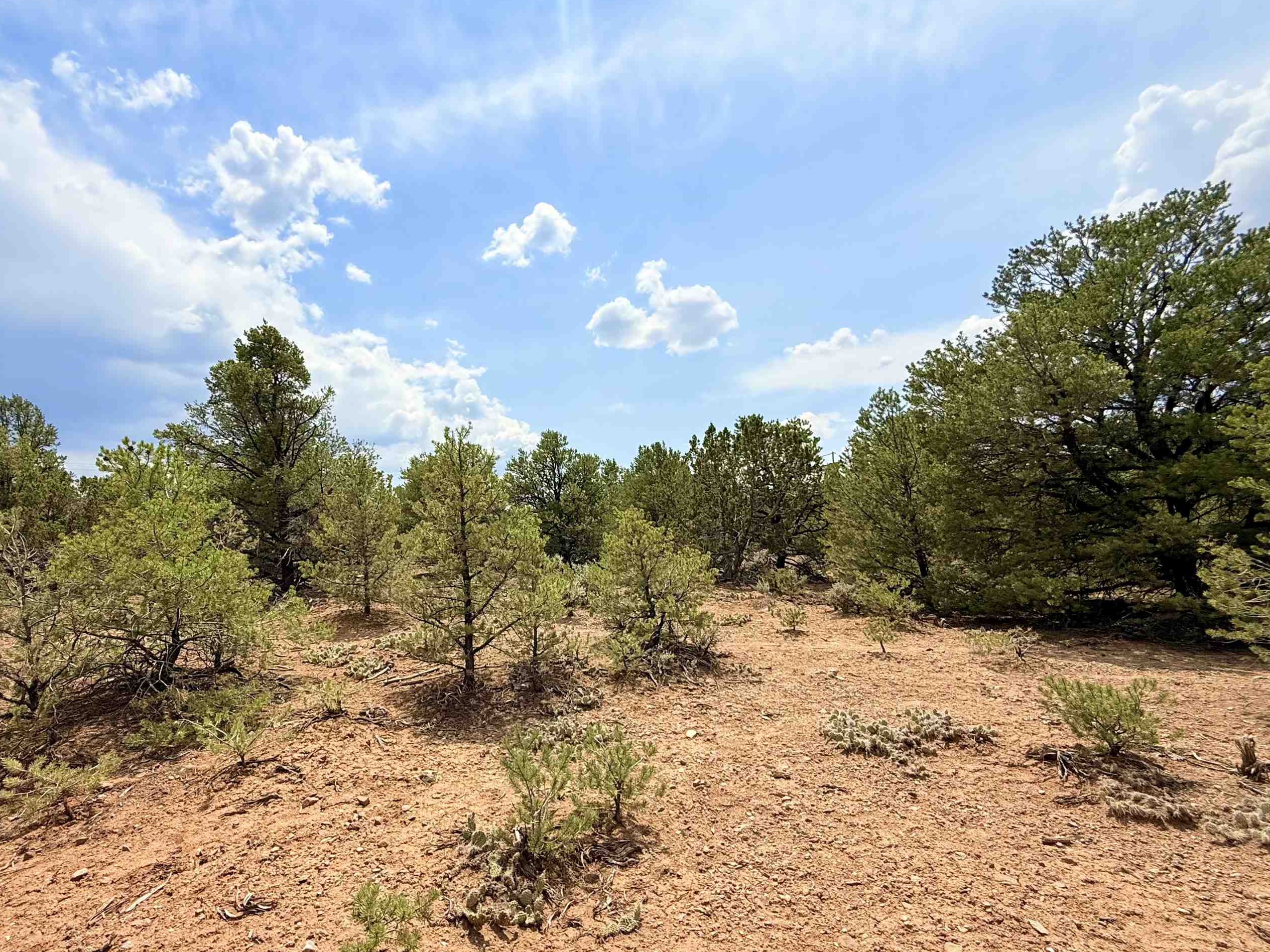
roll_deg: +3.1
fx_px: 624
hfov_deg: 90.4
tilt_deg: +1.9
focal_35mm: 17
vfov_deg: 74.2
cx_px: 543
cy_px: 555
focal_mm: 2.22
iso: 50
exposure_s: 1/3289
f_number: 2.2
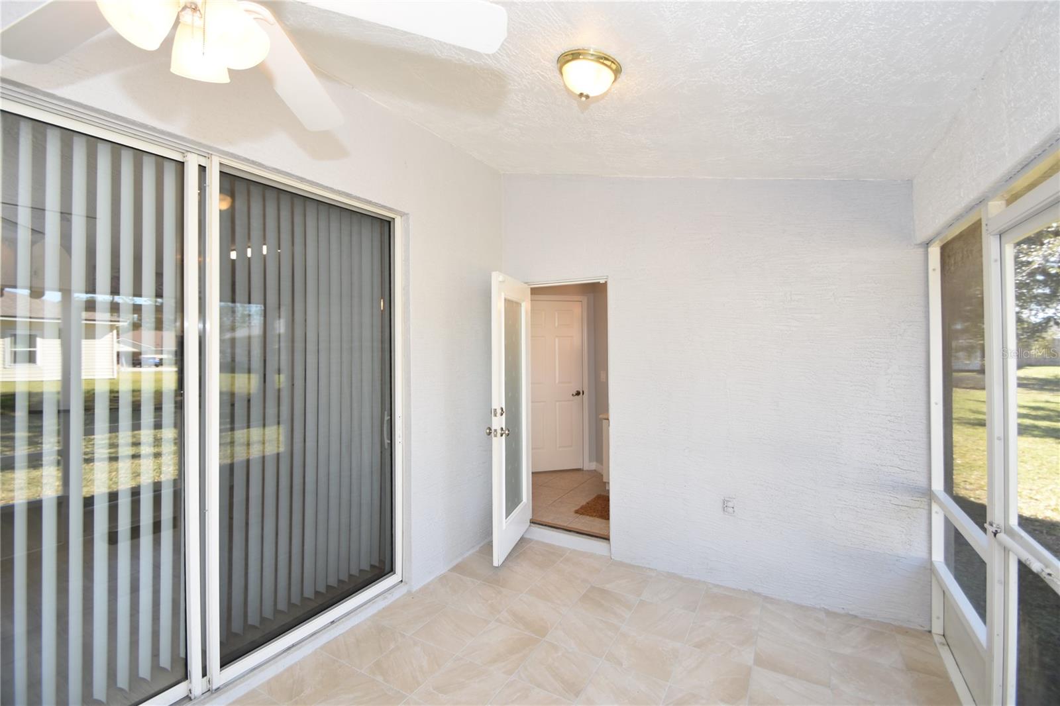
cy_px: 353
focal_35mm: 15
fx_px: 442
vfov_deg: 77.3
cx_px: 530
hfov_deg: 100.4
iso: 200
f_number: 5
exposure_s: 1/100
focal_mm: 10
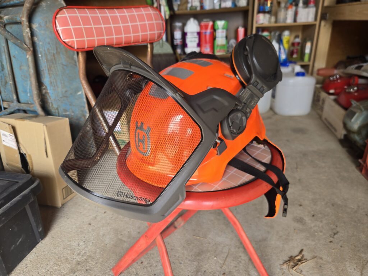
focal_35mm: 23
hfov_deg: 73.9
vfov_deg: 58.9
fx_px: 245
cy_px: 138
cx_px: 184
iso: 40
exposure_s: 1/180
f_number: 1.8
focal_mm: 5.4
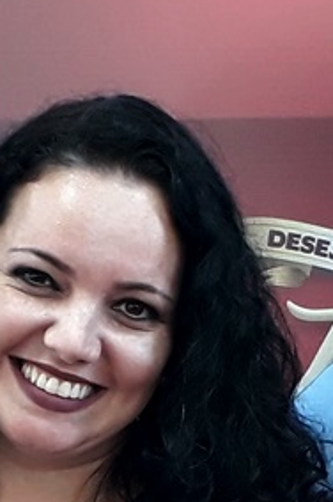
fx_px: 2211
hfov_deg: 8.6
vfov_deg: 12.4
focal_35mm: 159
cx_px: 41
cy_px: 699
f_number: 1.9
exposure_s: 1/30
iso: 125
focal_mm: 3.6
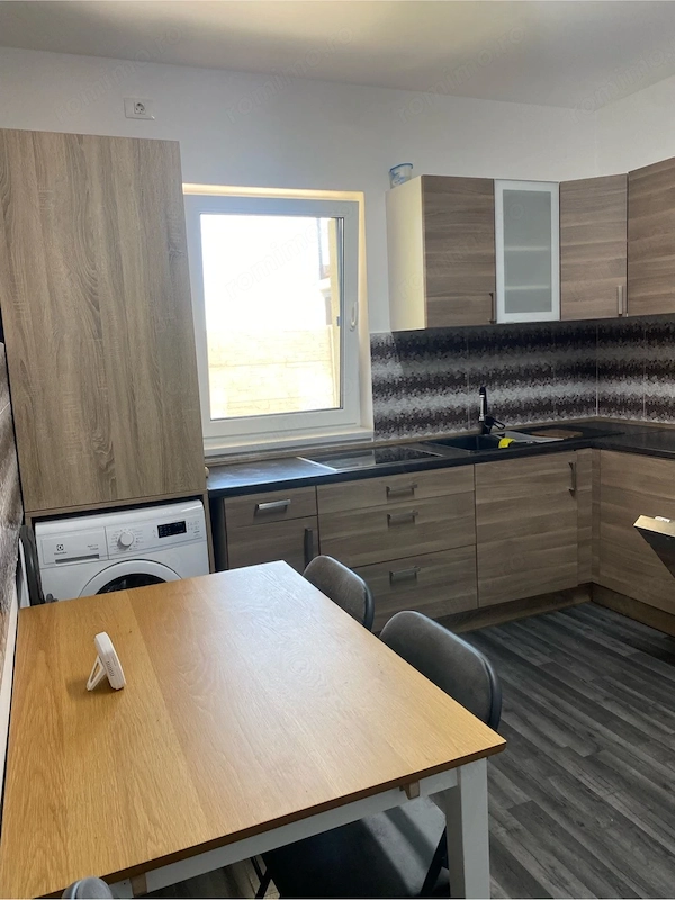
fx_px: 676
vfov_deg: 67.3
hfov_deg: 53.1
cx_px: 338
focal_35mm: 26
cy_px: 450
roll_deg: +2.7
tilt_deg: -8.2
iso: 100
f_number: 1.8
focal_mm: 4.25
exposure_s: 1/100
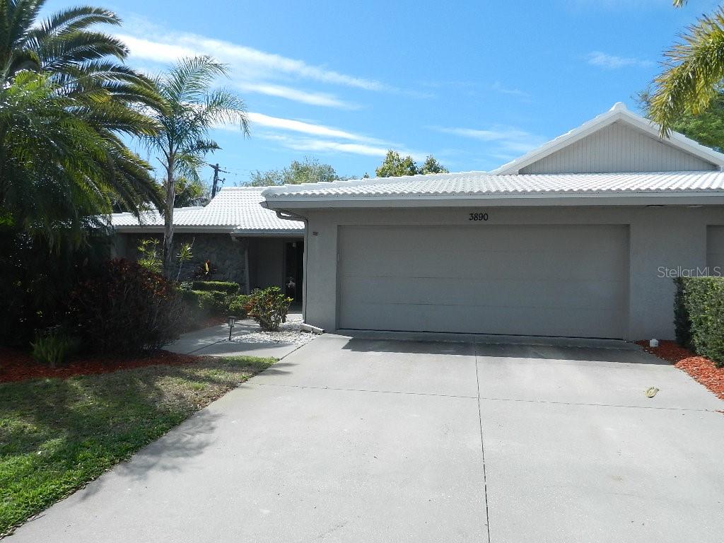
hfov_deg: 69.4
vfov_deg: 54.9
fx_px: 523
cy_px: 272
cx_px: 362
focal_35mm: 25
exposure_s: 1/1600
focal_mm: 4.5
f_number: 3.5
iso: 160
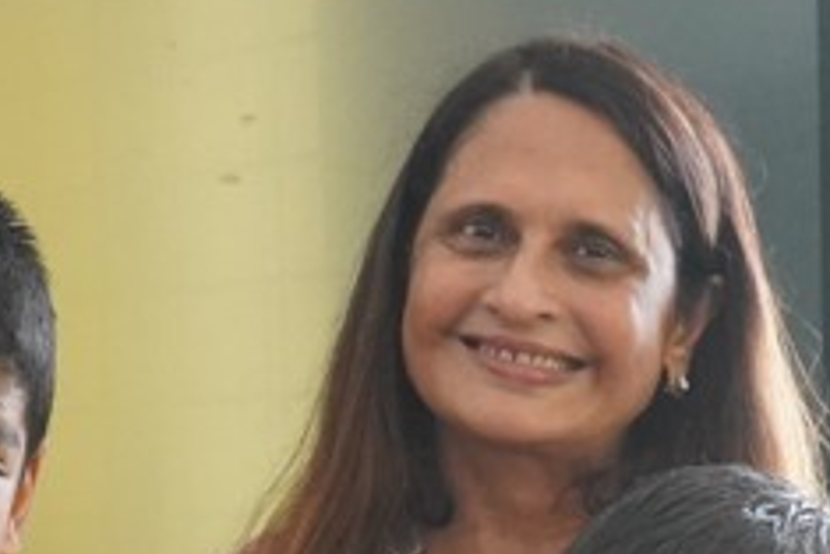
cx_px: -162
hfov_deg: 8.3
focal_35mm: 245
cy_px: 685
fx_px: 5652
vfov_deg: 5.6
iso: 5000
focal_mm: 48
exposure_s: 1/125
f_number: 11
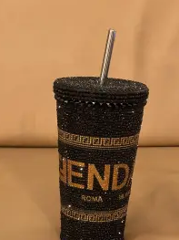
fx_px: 545
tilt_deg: -20.9
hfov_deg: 18.6
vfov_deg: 24.5
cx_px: 97
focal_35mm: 79
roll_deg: +2.4
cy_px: 172
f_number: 2
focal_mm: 6
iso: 500
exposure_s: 1/50
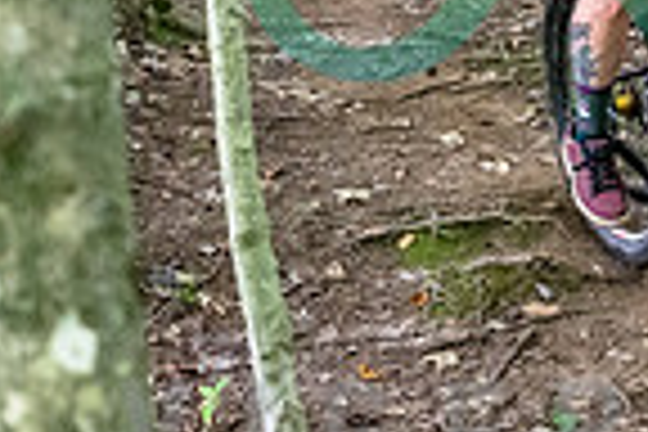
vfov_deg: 13.9
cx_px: 850
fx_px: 1746
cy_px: -2
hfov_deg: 19.4
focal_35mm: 97
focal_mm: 24
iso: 10000
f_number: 2.8
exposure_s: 1/1000
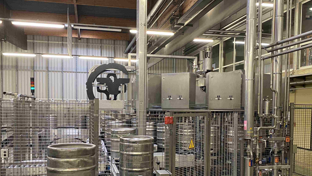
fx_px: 314
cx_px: 164
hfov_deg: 52.8
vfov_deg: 30.8
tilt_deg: -2.7
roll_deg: -0.6
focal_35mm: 38
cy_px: 124
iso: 250
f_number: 1.8
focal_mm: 4.25
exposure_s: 1/50
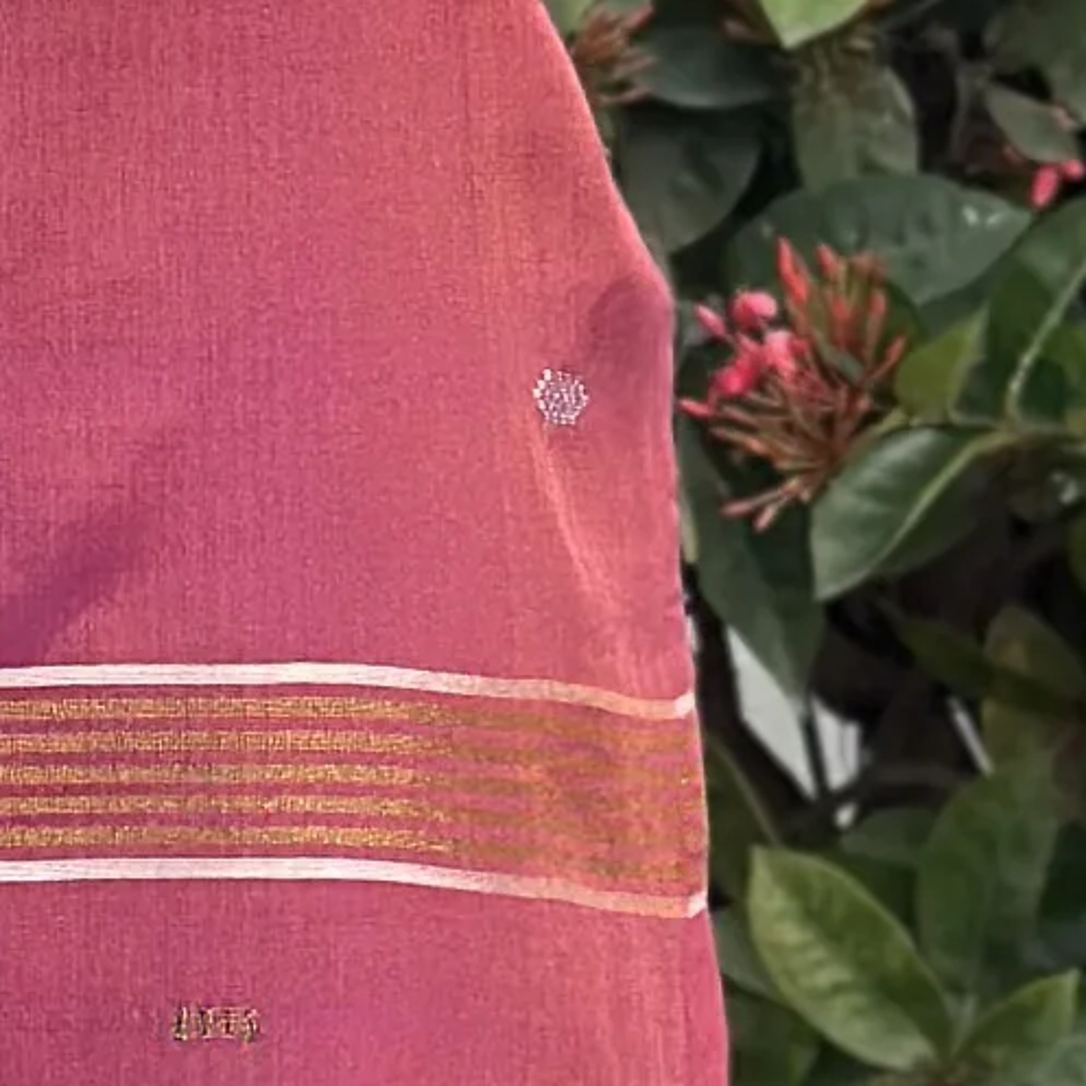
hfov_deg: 5.1
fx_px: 12210
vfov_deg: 5.1
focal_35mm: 344
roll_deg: -0.2
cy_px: -155
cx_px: -114
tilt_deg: -6.3
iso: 125
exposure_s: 1/111
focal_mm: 6.86
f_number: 1.78
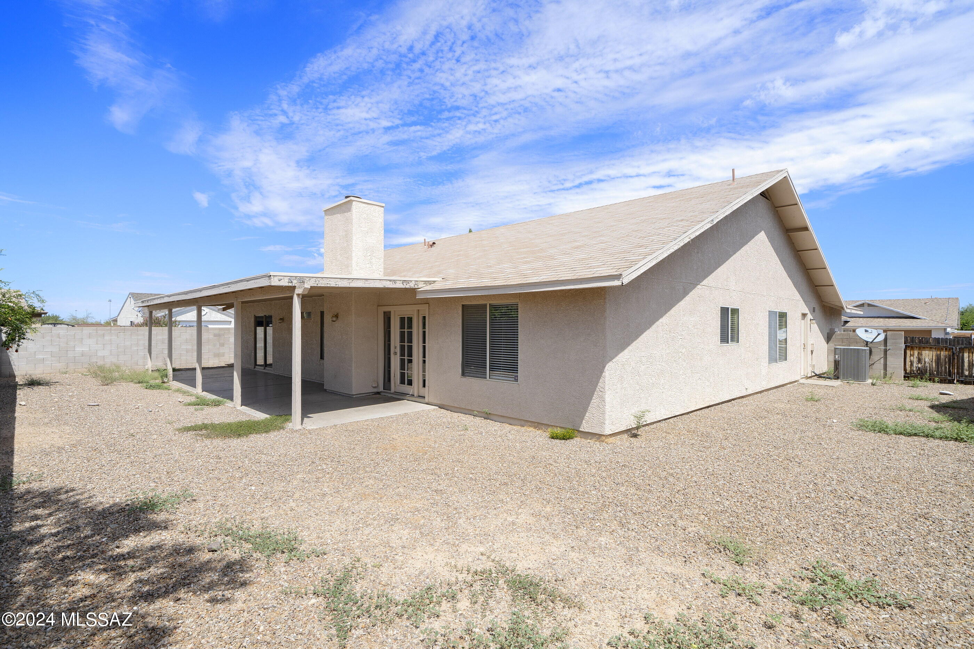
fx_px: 433
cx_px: 487
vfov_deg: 73.7
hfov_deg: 96.7
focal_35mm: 16
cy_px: 324
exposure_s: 1/160
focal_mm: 16
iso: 100
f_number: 9
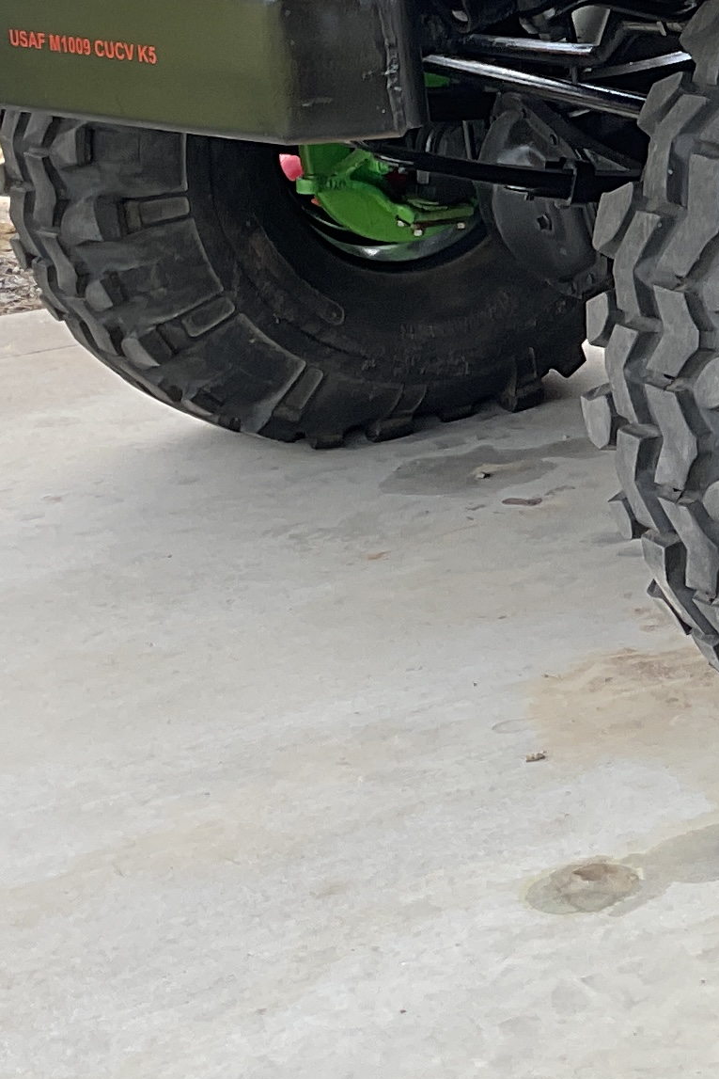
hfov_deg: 12.1
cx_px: 1173
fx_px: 3174
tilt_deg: -13.3
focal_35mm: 106
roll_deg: -0.2
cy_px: 188
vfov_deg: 19.1
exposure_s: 1/284
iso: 16
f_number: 1.8
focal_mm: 3
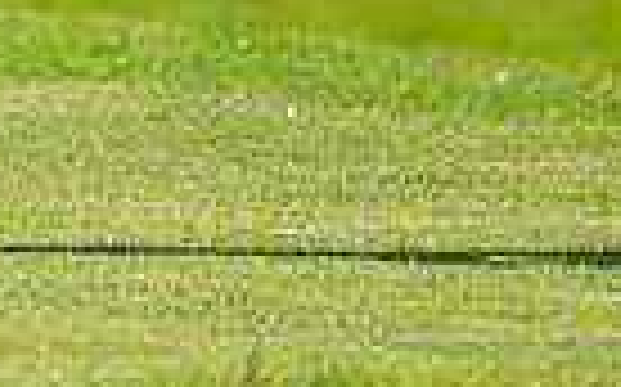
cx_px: -742
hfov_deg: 1.0
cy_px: -598
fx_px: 34108
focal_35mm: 2017
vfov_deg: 0.6
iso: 500
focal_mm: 400
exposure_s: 1/2500
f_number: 4.5
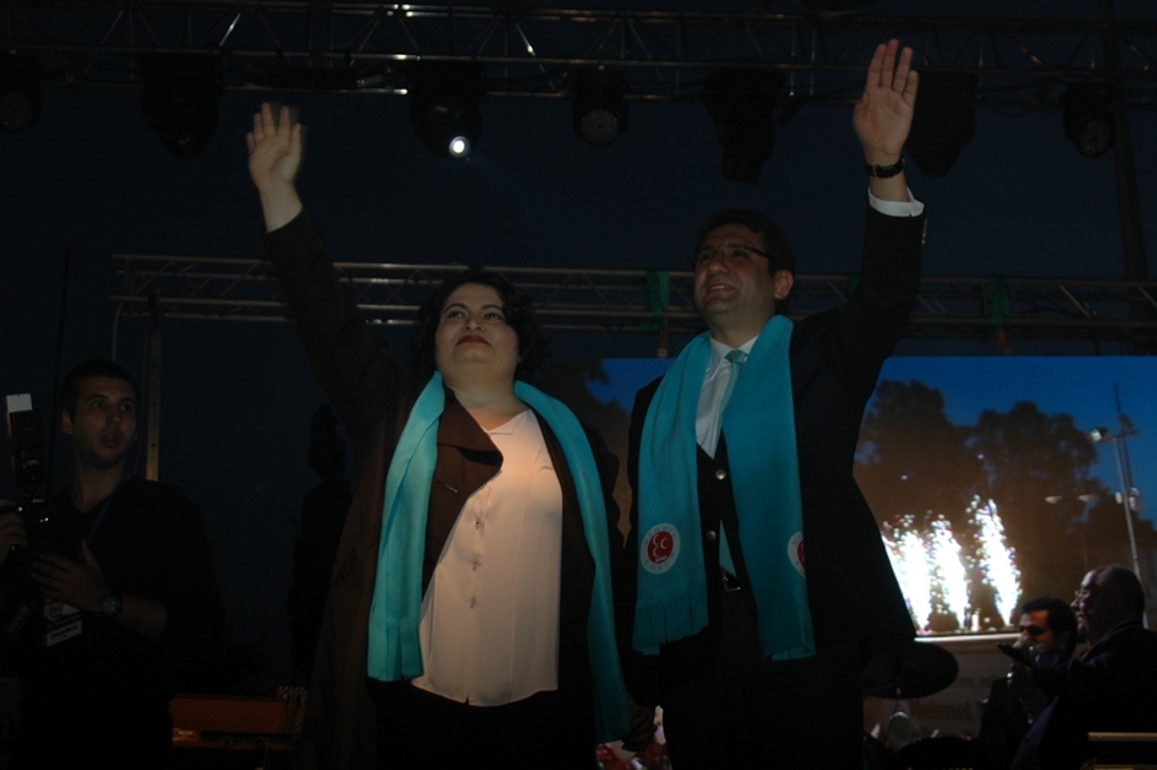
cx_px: 578
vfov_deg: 22.6
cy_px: 385
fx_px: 1927
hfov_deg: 33.4
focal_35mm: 60
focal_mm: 40
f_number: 4.2
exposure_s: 1/60
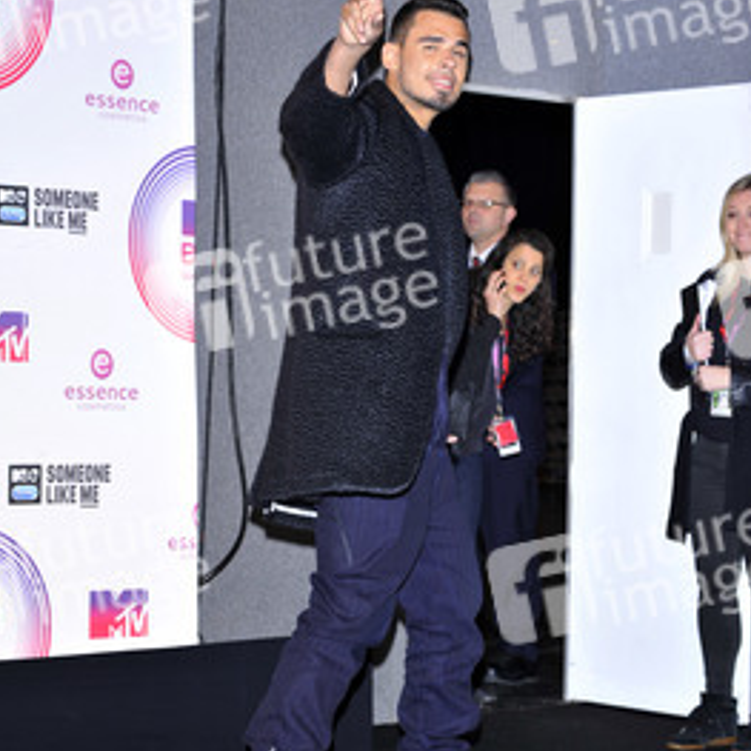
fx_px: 2921
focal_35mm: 119
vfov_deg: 14.6
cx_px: 376
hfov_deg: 14.7
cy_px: 434
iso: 800
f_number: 7.1
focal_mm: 92
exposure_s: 1/250
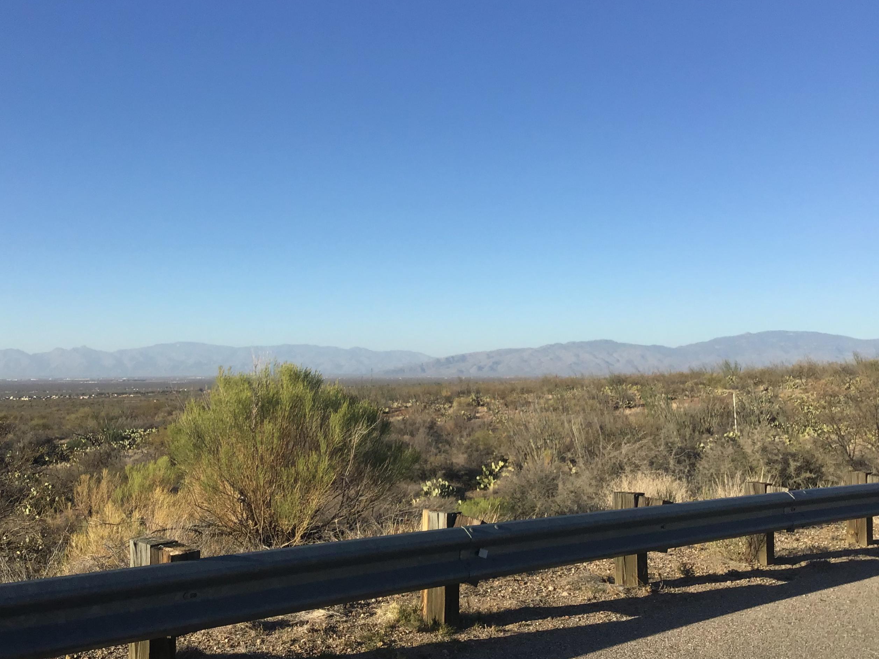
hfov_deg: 49.9
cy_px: 313
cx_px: 368
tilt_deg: +3.2
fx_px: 939
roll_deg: -0.6
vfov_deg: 38.6
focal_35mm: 37
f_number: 2.4
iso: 25
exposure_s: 1/1631
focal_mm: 3.3
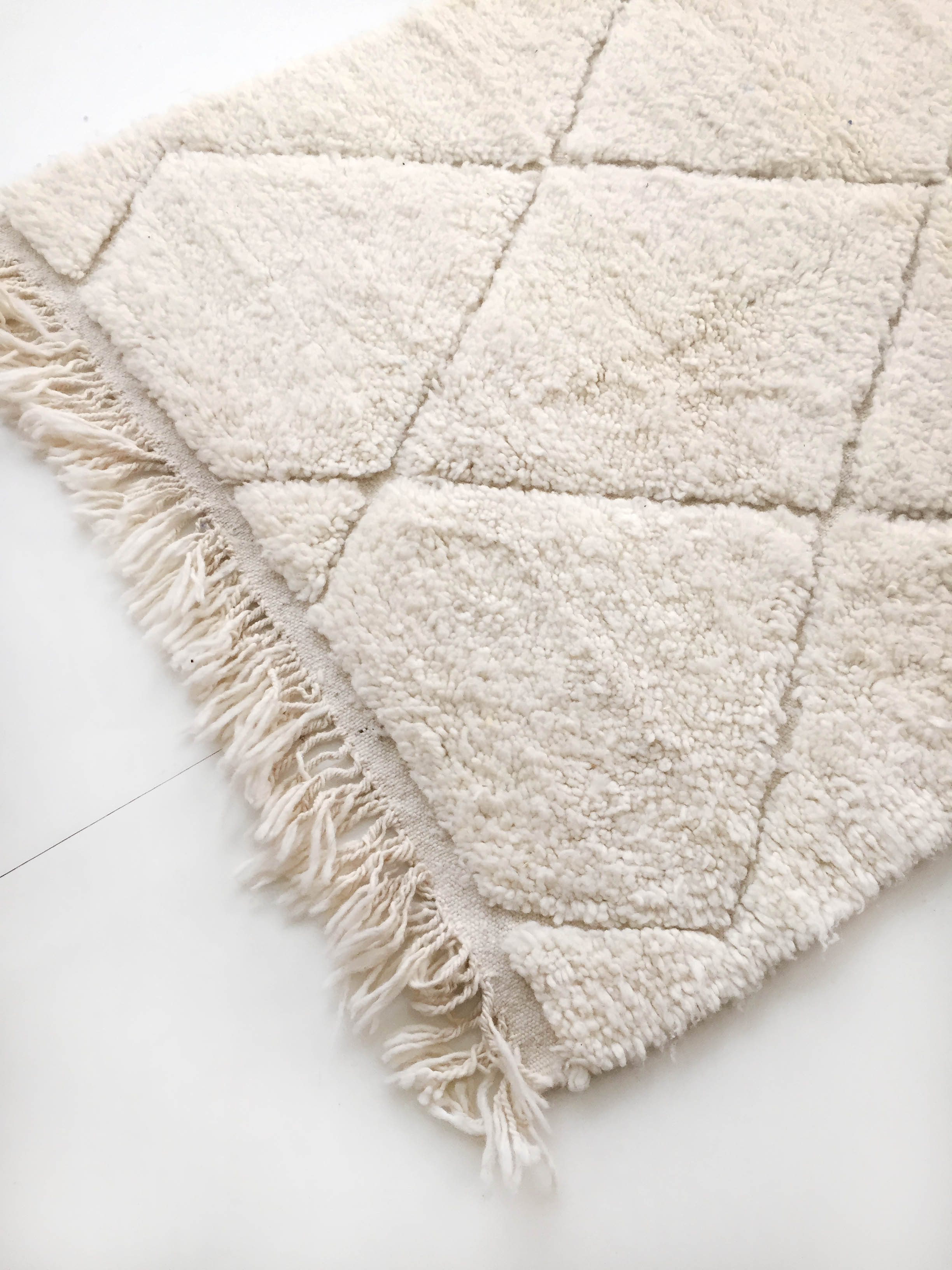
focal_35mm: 29
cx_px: 476
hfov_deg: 48.2
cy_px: 635
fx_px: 1063
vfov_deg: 61.7
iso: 40
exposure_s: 1/33
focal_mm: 4.15
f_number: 2.2
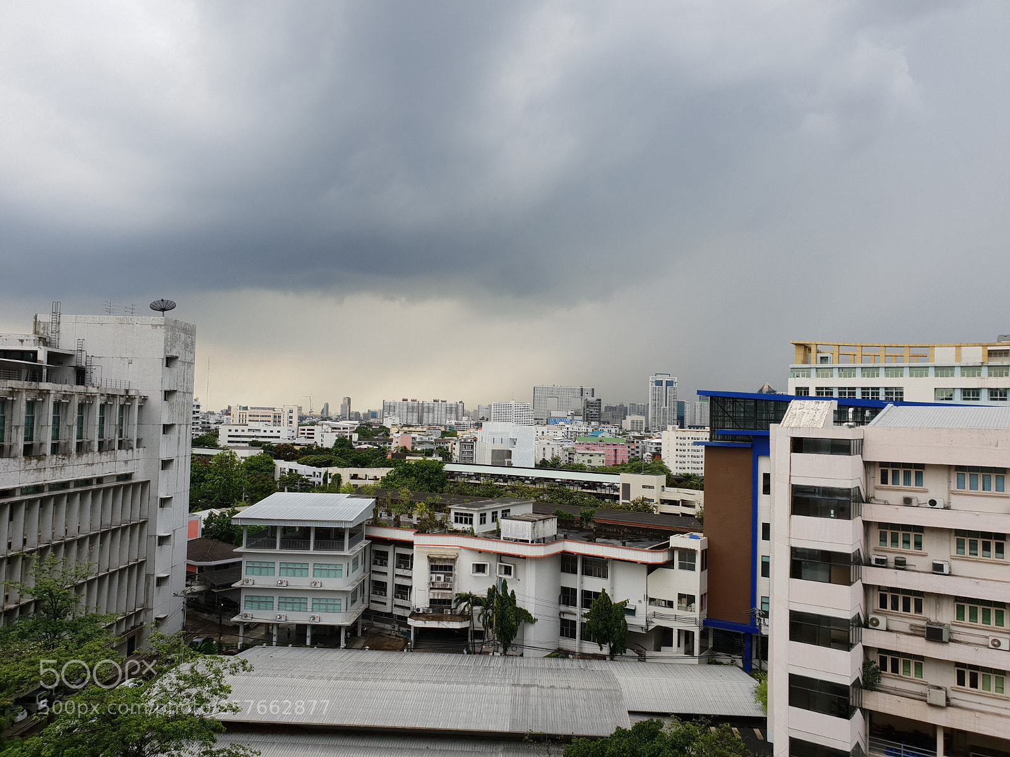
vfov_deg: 53.1
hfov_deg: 67.3
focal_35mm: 26
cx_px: 505
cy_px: 378
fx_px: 759
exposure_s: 1/360
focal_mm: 4.3
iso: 50
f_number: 2.4
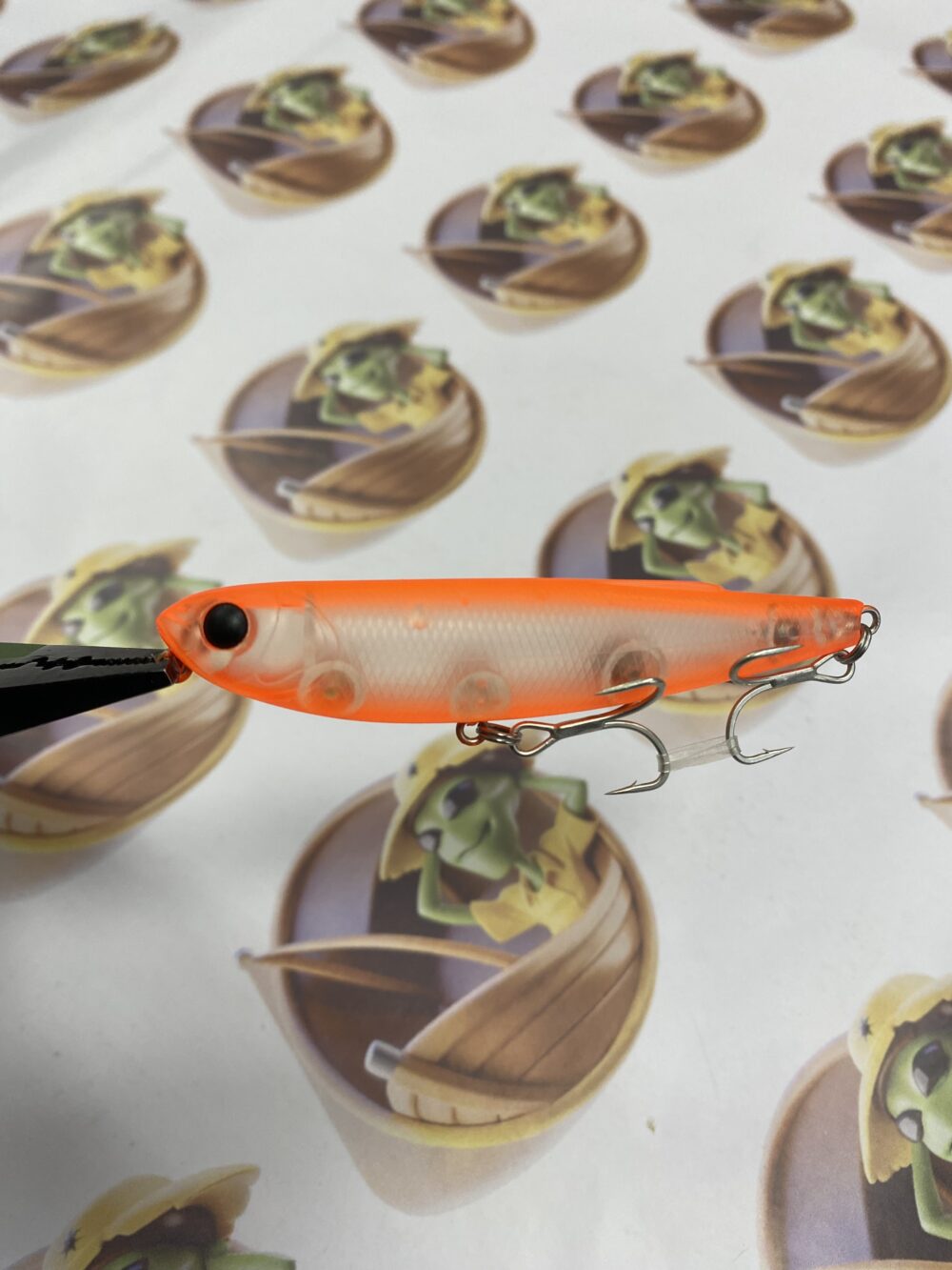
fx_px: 953
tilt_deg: -55.4
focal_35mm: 26
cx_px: 476
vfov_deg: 67.3
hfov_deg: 53.1
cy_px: 635
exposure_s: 1/120
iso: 100
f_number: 1.8
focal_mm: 4.25
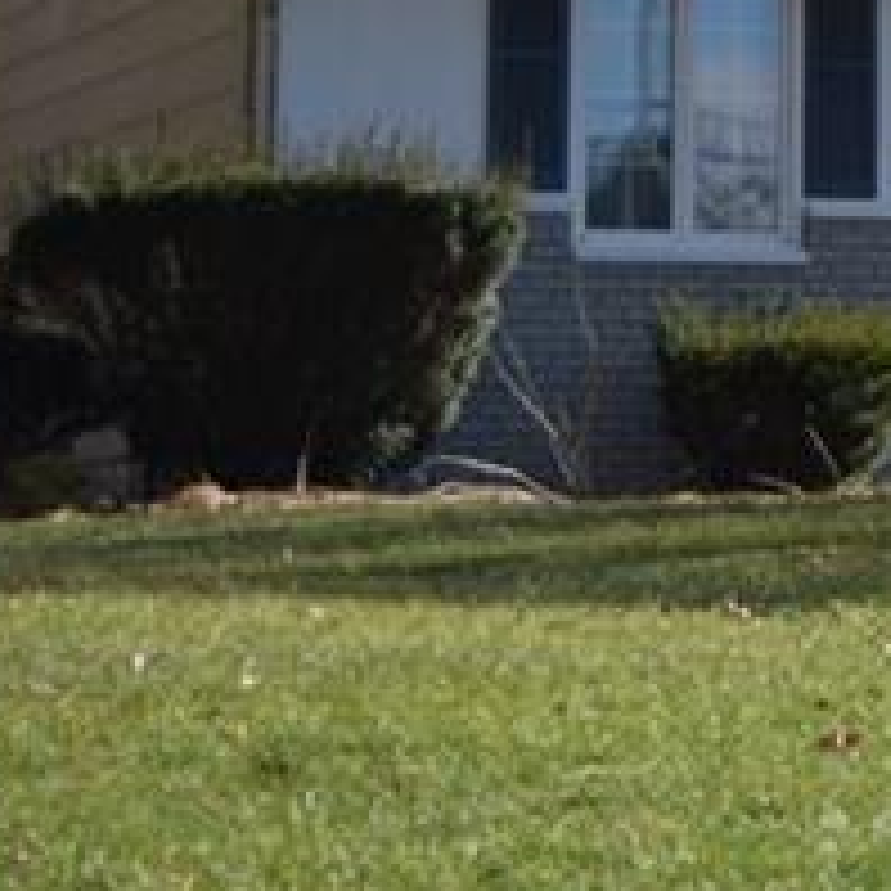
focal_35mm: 198
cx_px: 1953
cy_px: -482
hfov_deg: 8.3
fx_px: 5766
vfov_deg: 8.6
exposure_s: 1/1250
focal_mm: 30
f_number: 4.2
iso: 200
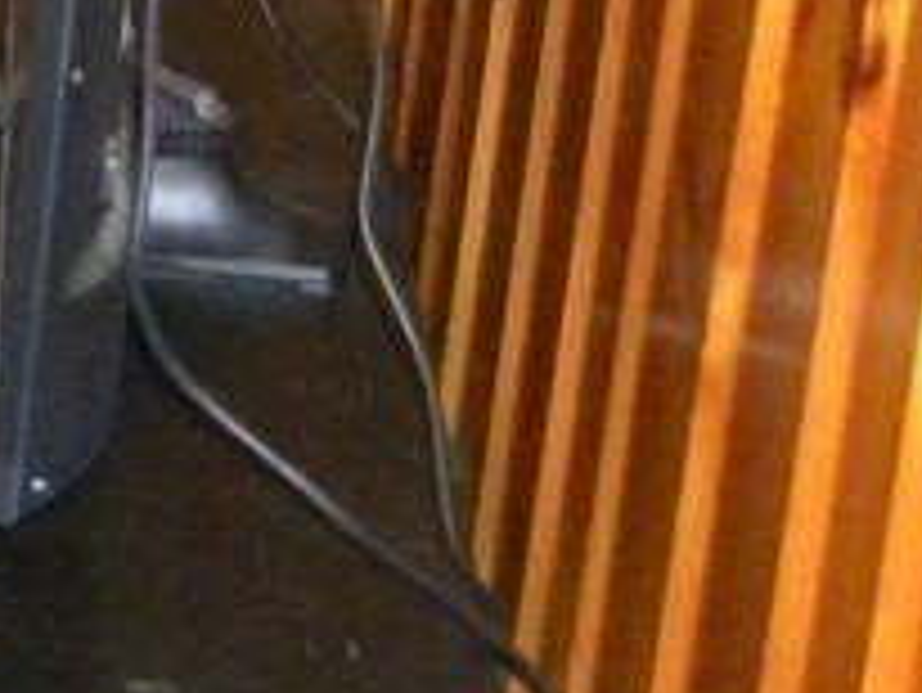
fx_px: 3465
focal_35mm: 130
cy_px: -801
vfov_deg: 10.3
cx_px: -1205
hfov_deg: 12.4
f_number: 2.8
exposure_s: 1/30
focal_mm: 4.6
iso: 400
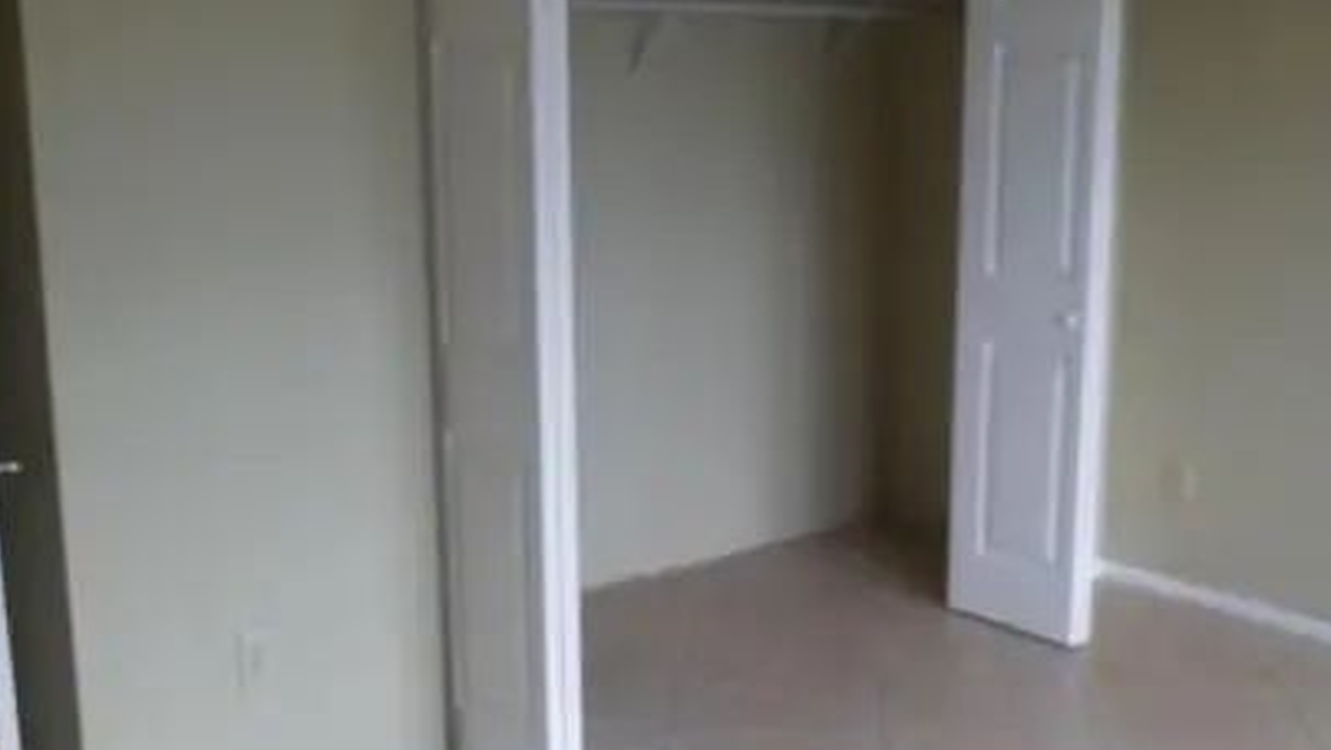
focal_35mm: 45
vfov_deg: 26.6
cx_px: 809
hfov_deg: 45.2
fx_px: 1589
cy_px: 370
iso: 100
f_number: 1.7
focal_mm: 4.2
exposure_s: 1/40
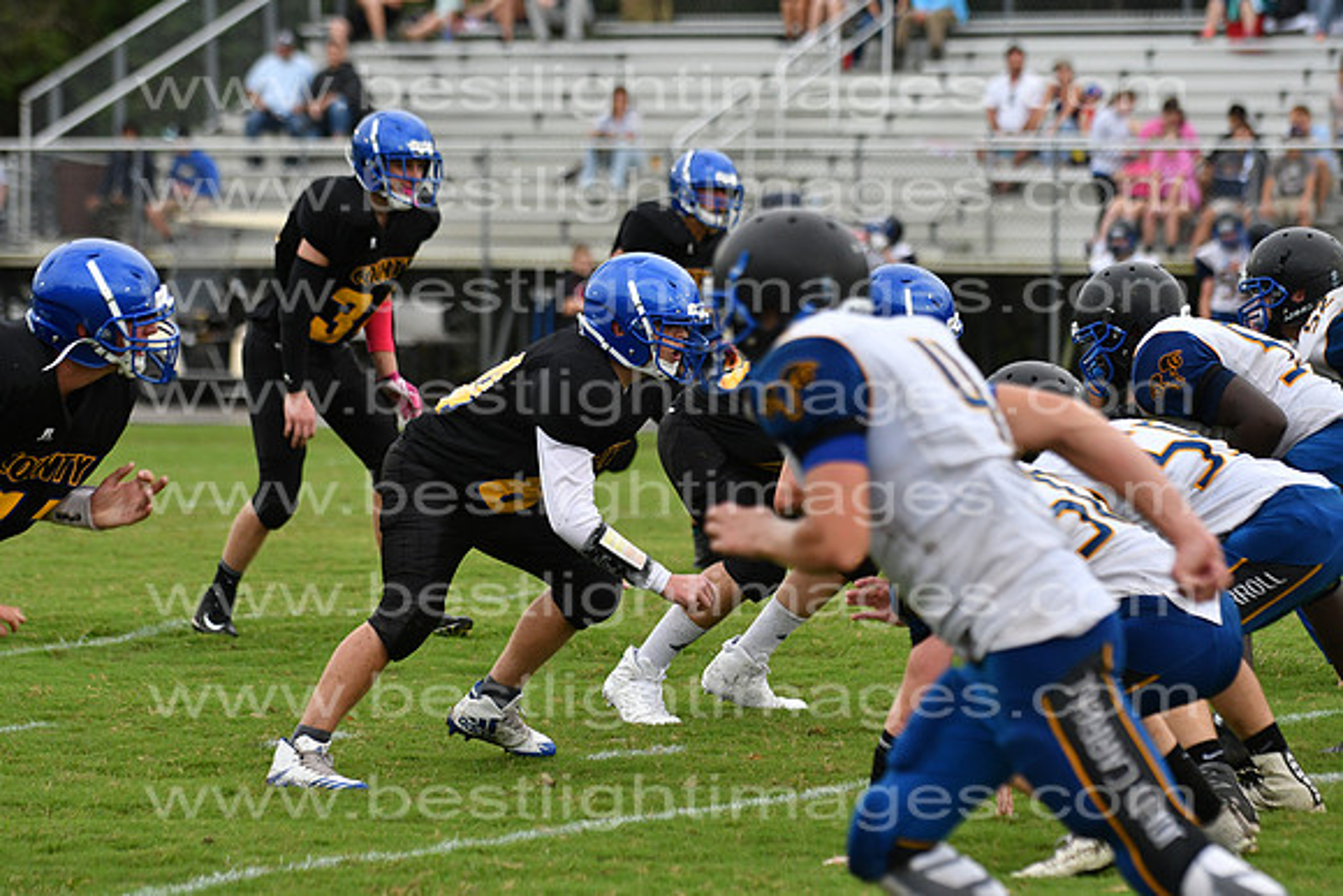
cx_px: 672
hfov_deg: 9.8
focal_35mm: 210
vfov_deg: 6.5
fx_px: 7836
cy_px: 448
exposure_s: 1/4000
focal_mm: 140
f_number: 3.5
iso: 800
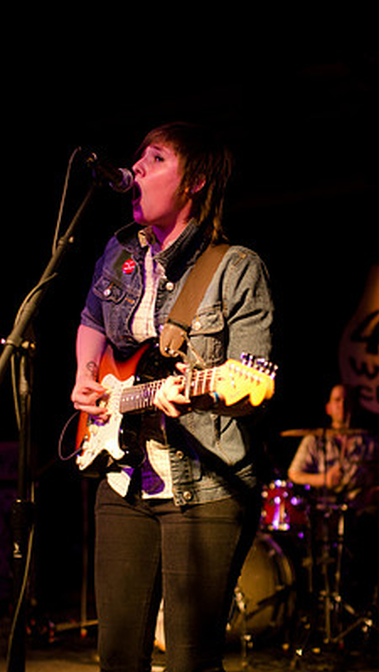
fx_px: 945
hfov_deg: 22.7
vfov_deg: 39.1
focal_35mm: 53
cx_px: 211
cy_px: 349
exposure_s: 1/100
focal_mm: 30
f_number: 1.4
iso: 1250
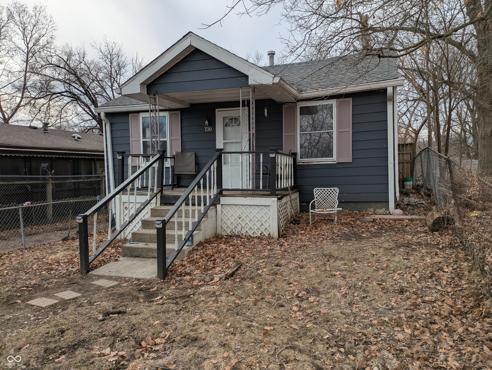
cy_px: 185
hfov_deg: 69.4
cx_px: 246
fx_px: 355
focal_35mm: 25
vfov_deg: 54.9
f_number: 1.89
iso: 46
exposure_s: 1/2370
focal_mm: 5.43
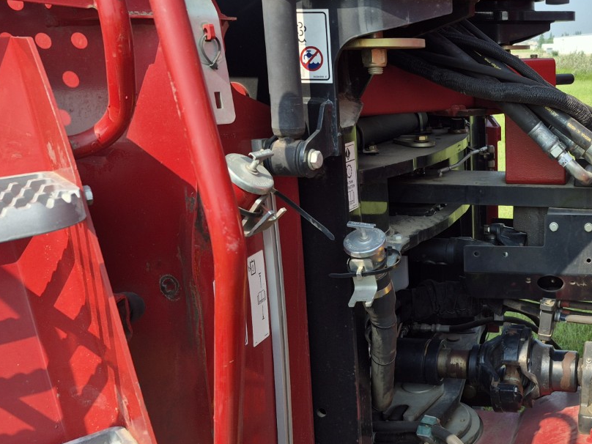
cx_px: 507
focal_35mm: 41
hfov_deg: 42.8
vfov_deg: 35.1
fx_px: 701
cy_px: 218
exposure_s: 1/1356
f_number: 1.8
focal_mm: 5.4
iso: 25
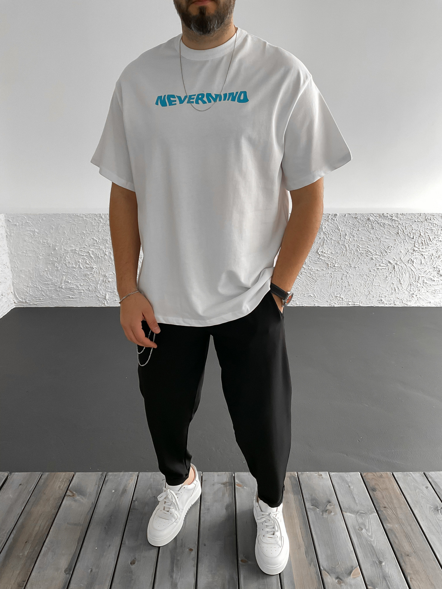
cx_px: 221
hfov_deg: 48.2
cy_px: 294
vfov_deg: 61.7
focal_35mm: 29
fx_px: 494
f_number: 1.8
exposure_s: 1/75
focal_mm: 3
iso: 64
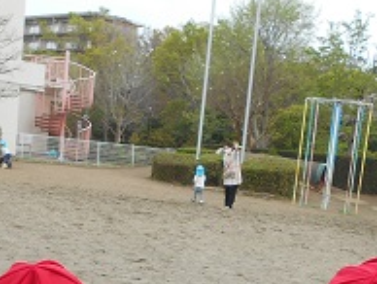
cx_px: 179
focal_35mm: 69
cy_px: 326
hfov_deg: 28.1
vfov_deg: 20.2
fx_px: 752
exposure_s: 1/250
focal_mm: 4.6
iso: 110
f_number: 3.2
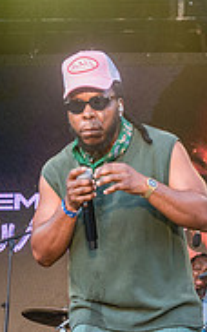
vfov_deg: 15.2
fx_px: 1240
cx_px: 126
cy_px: 55
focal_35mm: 137
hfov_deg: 9.5
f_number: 4
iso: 1600
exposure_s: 1/500
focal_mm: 35
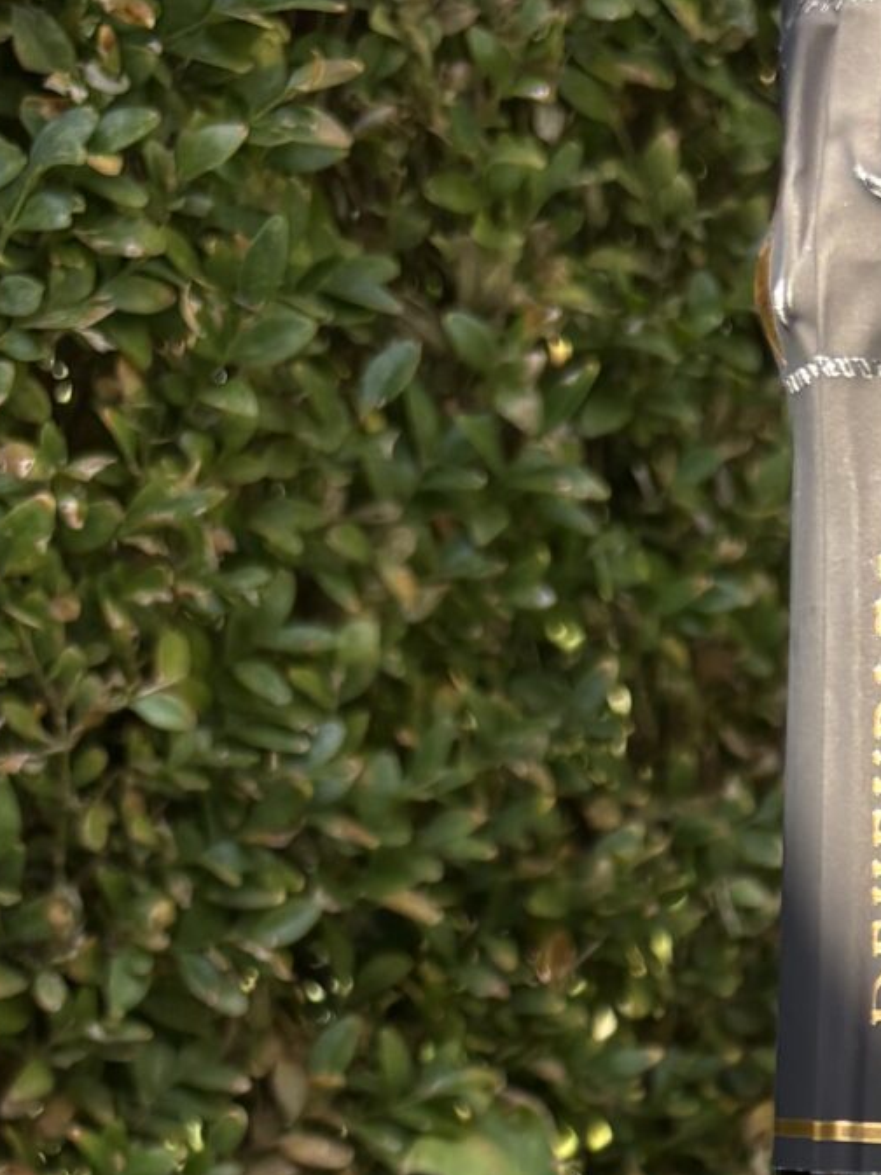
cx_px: 1068
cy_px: 1703
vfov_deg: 17.9
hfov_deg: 14.4
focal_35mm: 99
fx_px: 3359
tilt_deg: -8.8
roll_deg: -1.9
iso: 64
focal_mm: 5.96
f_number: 1.6
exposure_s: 1/830
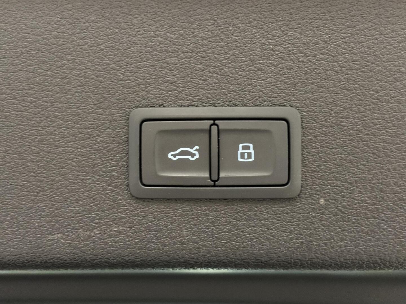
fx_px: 610
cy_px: 152
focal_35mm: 52
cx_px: 203
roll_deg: -0.7
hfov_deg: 36.8
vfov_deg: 28.0
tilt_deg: +34.7
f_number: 1.6
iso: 320
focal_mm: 5.96
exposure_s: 1/20
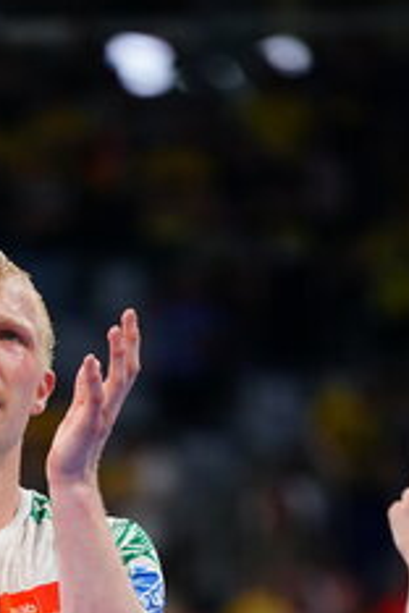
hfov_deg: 2.7
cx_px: -21
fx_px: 8725
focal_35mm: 512
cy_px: 749
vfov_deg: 4.0
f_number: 2.8
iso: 2500
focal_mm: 200
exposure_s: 1/1600
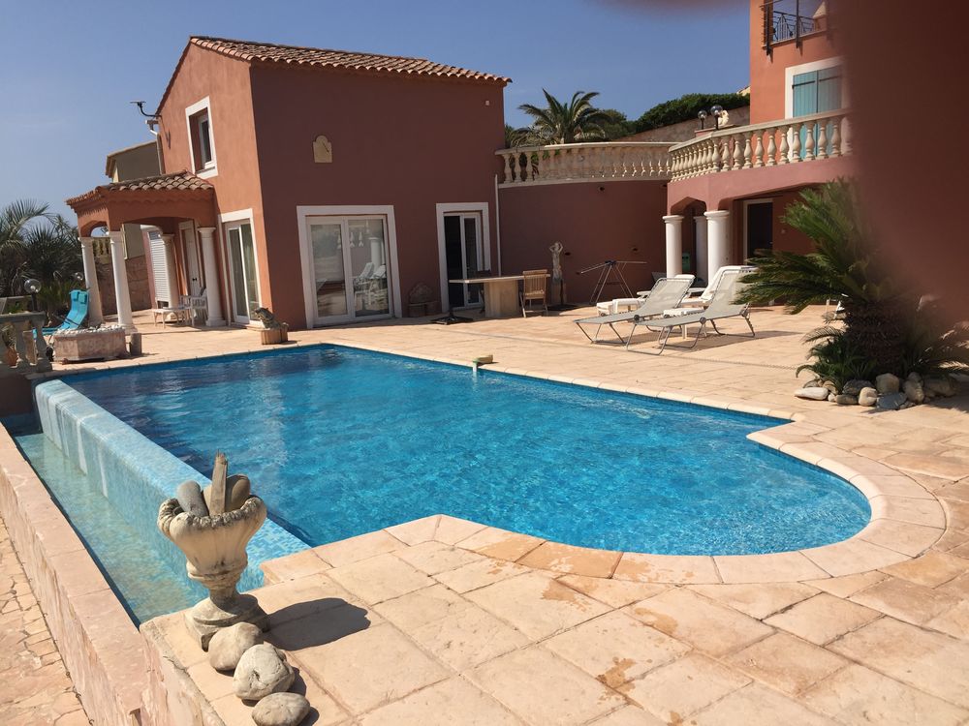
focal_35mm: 29
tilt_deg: -6.5
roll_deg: +1.7
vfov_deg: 48.2
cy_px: 363
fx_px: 812
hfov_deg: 61.7
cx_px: 484
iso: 32
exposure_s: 1/3968
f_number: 2.2
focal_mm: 4.15
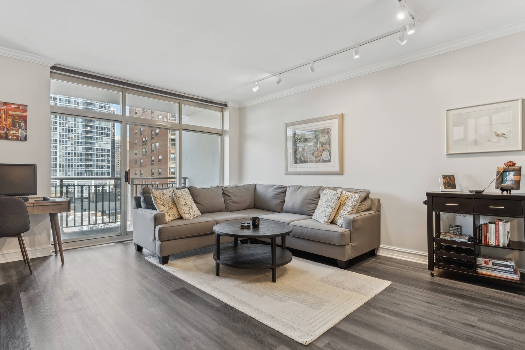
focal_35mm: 18
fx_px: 262
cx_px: 248
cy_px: 178
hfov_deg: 89.9
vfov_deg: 67.4
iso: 320
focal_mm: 16
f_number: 8
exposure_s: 1/60
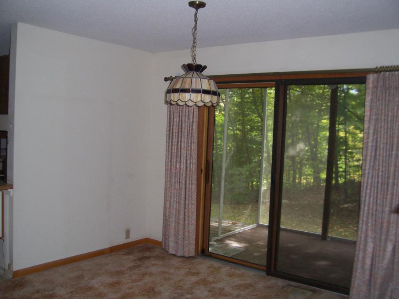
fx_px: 392
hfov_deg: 54.0
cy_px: 150
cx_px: 200
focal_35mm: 34
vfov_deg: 41.8
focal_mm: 5.6
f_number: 2.7
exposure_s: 1/60
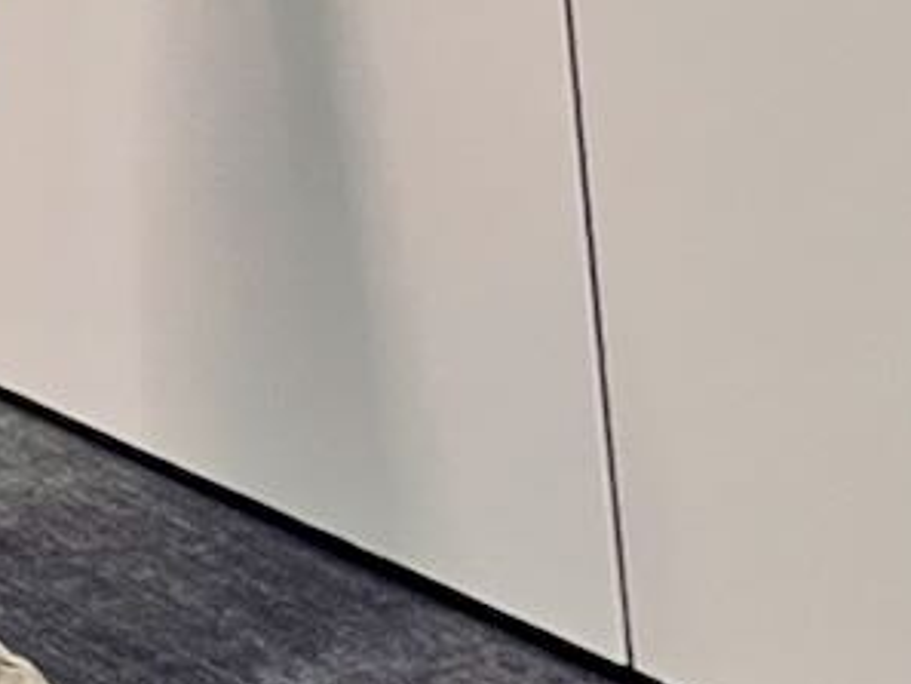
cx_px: -571
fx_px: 1474
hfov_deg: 24.0
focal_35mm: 56
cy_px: -525
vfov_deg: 19.8
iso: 160
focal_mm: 1.57
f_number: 1.8
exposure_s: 1/90
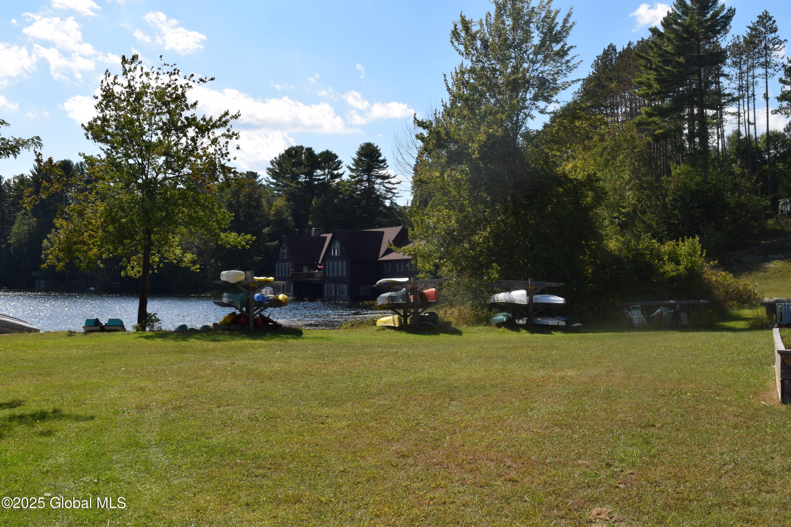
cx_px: 396
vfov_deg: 34.2
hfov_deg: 49.6
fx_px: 857
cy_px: 264
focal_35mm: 39
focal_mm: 26
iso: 100
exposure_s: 1/200
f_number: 13
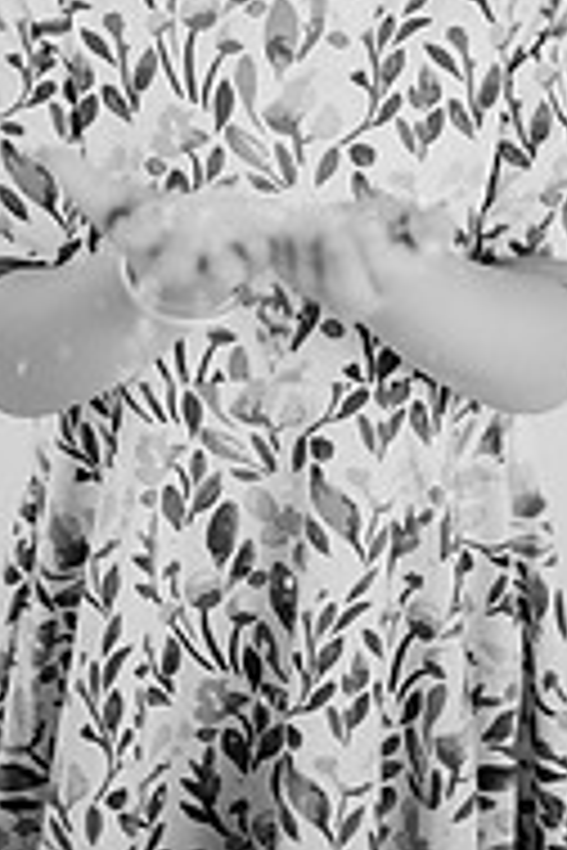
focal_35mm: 119
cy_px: -135
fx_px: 2811
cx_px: 302
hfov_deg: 11.5
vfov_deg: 16.6
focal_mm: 50
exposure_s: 1/160
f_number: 1.8
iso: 100
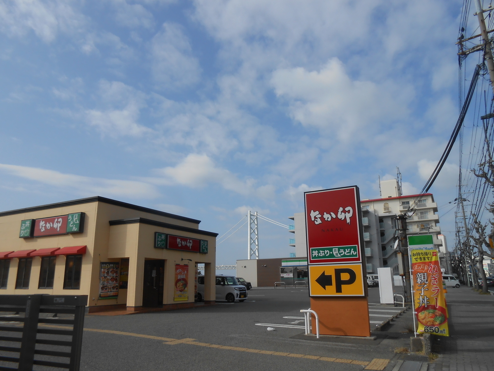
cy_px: 186
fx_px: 371
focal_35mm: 26
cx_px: 247
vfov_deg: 53.1
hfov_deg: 67.3
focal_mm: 4.6
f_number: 3.5
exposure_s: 1/1500
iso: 80
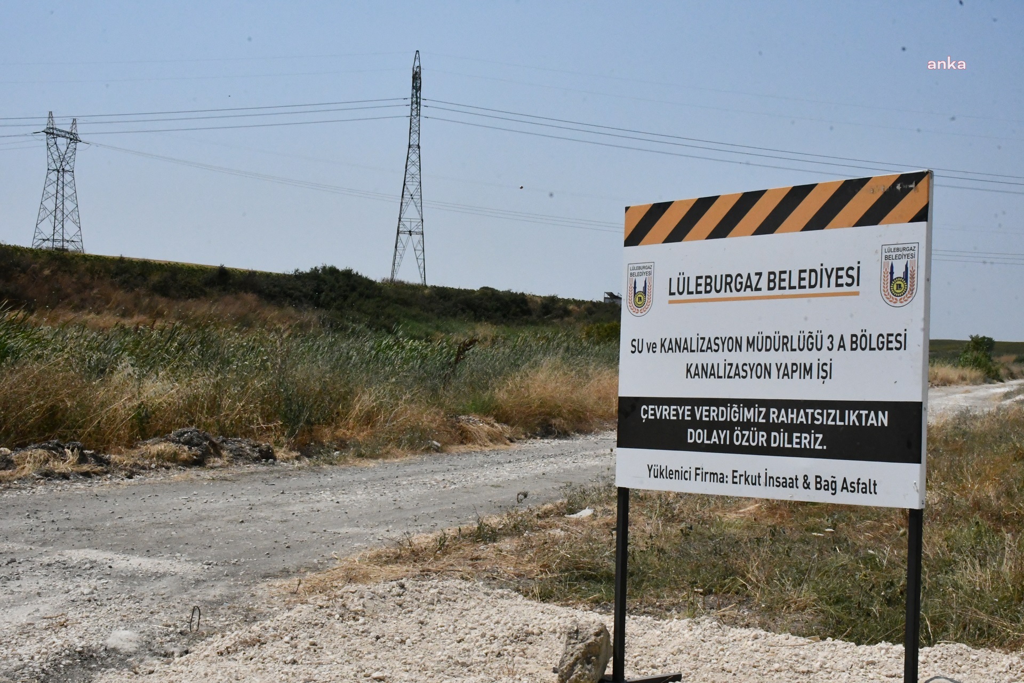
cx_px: 512
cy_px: 342
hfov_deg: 41.1
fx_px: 1365
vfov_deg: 28.1
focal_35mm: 48
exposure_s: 1/2500
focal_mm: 32
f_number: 25
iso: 4000
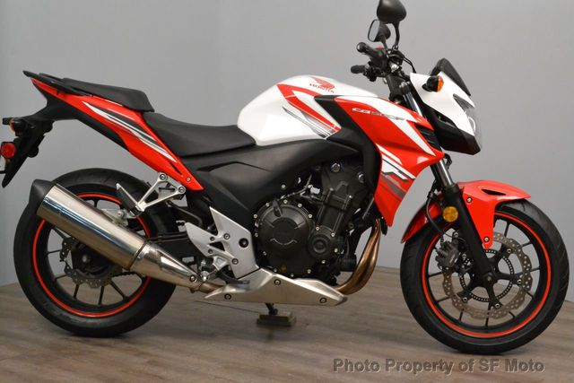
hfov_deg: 38.9
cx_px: 287
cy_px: 192
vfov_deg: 26.5
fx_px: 813
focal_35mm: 51
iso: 3200
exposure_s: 1/60
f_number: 11
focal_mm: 34
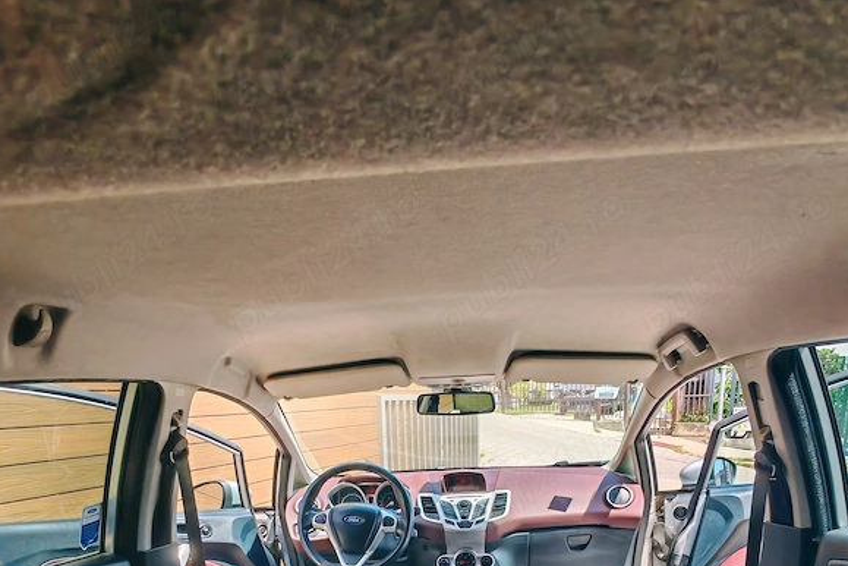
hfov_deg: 76.1
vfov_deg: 47.8
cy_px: 537
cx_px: 428
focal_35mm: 23
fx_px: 542
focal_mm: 1.96
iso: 50
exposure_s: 1/160
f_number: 2.2
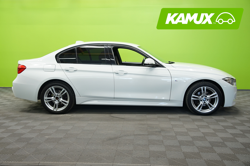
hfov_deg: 51.9
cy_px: 83
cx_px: 125
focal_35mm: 37
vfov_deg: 35.9
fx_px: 257
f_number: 5.6
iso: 500
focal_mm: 37
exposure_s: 1/15
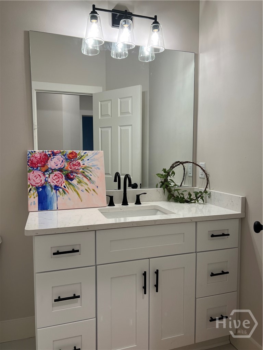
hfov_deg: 53.1
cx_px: 132
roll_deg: -0.7
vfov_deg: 67.3
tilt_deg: -5.3
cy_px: 175
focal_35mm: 26
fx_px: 263
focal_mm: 5.7
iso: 64
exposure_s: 1/139
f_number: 1.5
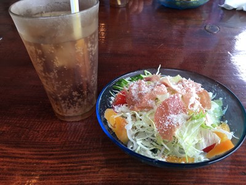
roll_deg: +2.8
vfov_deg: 48.2
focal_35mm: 29
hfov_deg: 61.7
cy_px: 92
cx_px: 123
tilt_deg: -36.6
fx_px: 206
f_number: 2.2
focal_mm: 4.15
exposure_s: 1/120
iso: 32
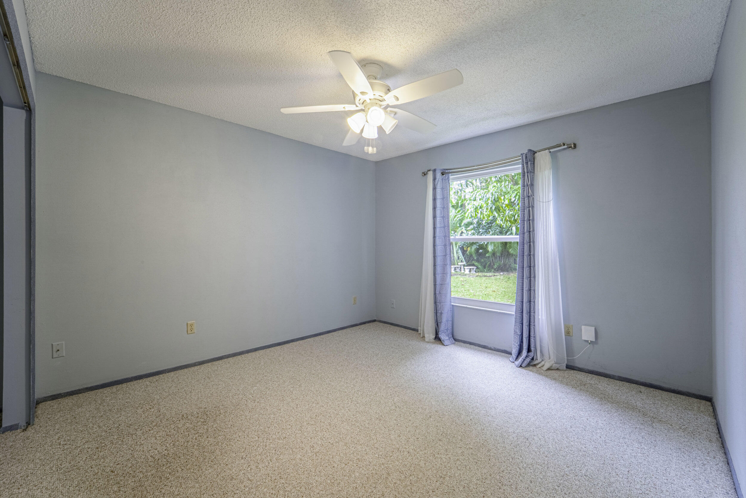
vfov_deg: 81.2
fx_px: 290
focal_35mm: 14
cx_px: 373
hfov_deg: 104.3
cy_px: 249
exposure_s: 1/20
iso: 400
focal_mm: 14
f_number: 22
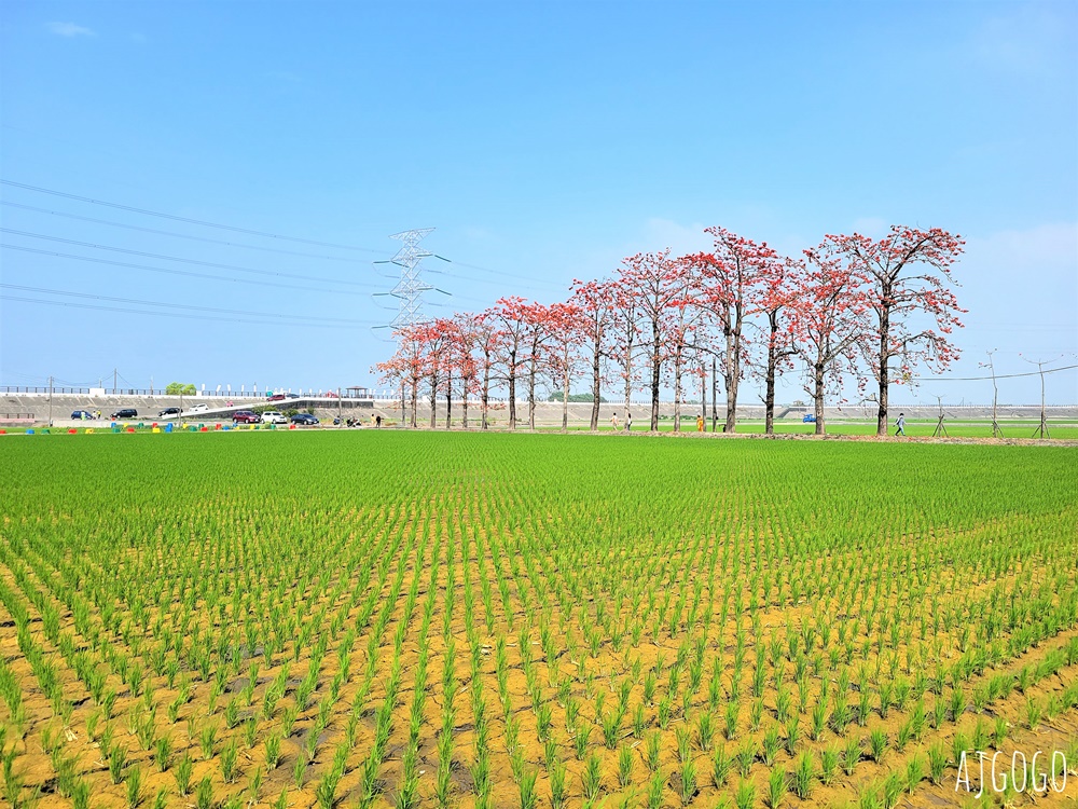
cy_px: 404
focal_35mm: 26
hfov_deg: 67.3
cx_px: 539
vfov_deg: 53.1
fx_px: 810
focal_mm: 5.4
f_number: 1.8
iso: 40
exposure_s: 1/3229
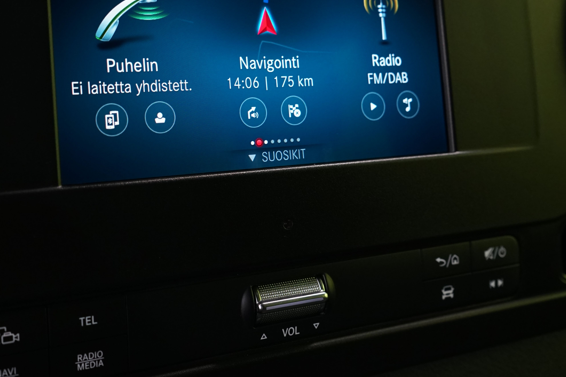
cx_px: 234
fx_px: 692
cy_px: 105
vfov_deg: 30.1
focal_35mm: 44
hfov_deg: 44.3
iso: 1600
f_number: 5.6
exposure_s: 1/30
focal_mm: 29
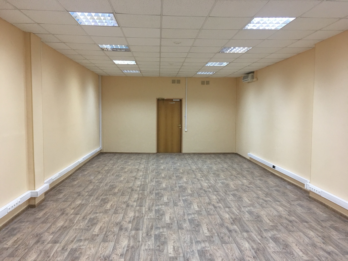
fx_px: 292
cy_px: 130
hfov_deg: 61.7
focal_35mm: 29
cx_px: 174
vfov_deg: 48.2
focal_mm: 4.15
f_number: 2.2
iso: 64
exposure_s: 1/33
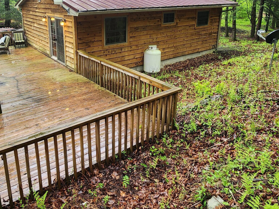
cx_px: 104
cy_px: 48
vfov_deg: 52.0
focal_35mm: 25
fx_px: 201
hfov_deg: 68.2
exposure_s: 1/60
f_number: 2.2
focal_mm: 2.2
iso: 125
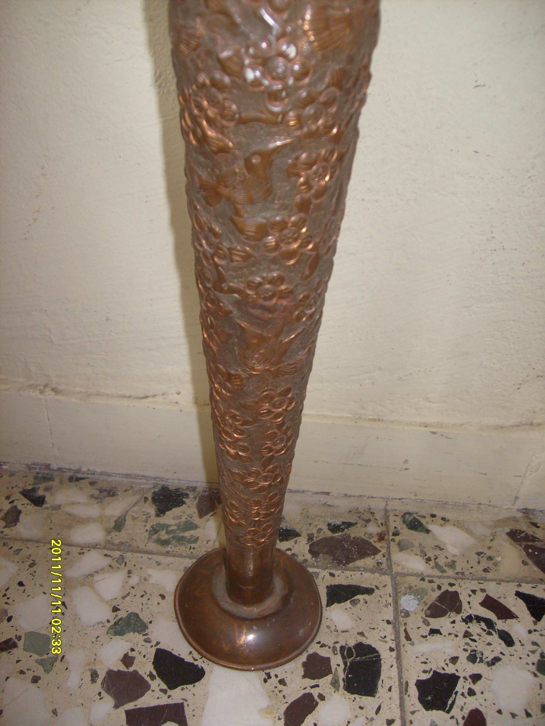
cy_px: 363
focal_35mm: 35
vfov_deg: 52.6
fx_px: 735
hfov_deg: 40.7
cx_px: 272
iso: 100
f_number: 2.8
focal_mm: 5.8
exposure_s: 1/45
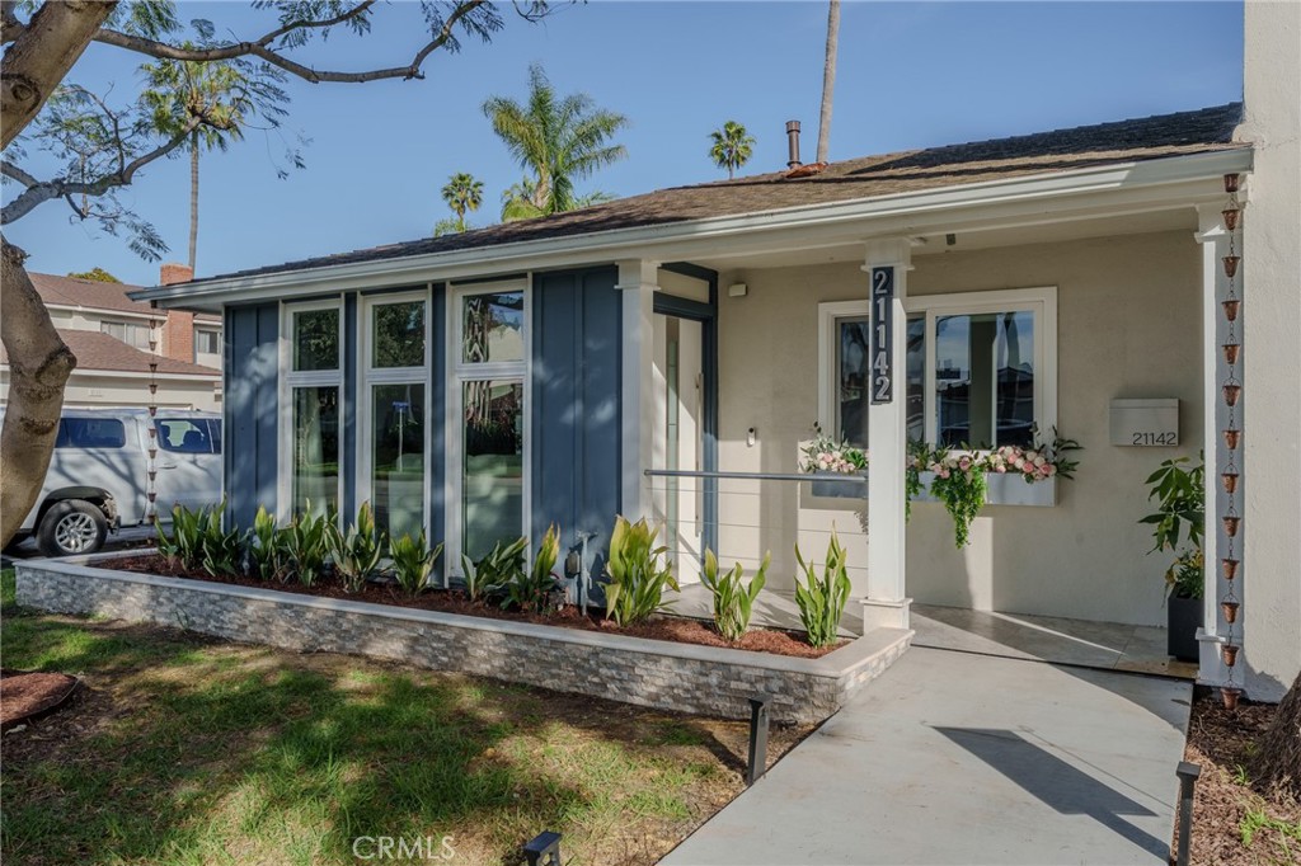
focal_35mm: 27
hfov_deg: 67.4
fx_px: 975
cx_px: 650
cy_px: 433
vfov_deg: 47.9
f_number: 11
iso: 400
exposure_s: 1/1000
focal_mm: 27
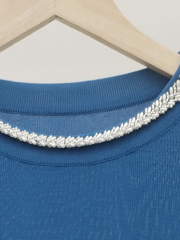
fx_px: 916
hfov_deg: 11.2
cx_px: 14
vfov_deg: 13.4
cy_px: 431
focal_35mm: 132
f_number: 1.8
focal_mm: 4.75
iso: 297
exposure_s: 1/120
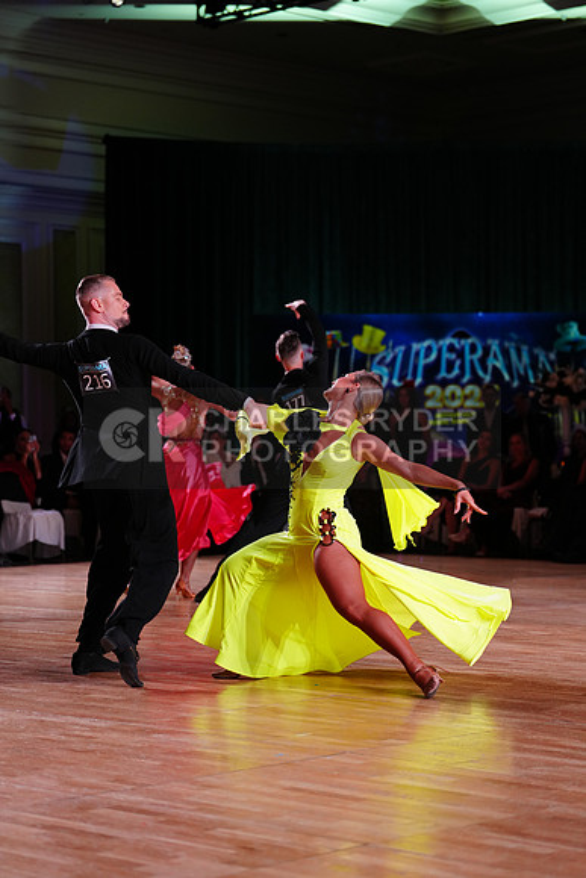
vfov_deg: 24.8
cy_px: 439
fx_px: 2001
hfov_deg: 16.7
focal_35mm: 82
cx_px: 293
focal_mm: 82
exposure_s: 1/400
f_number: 2.8
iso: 1250
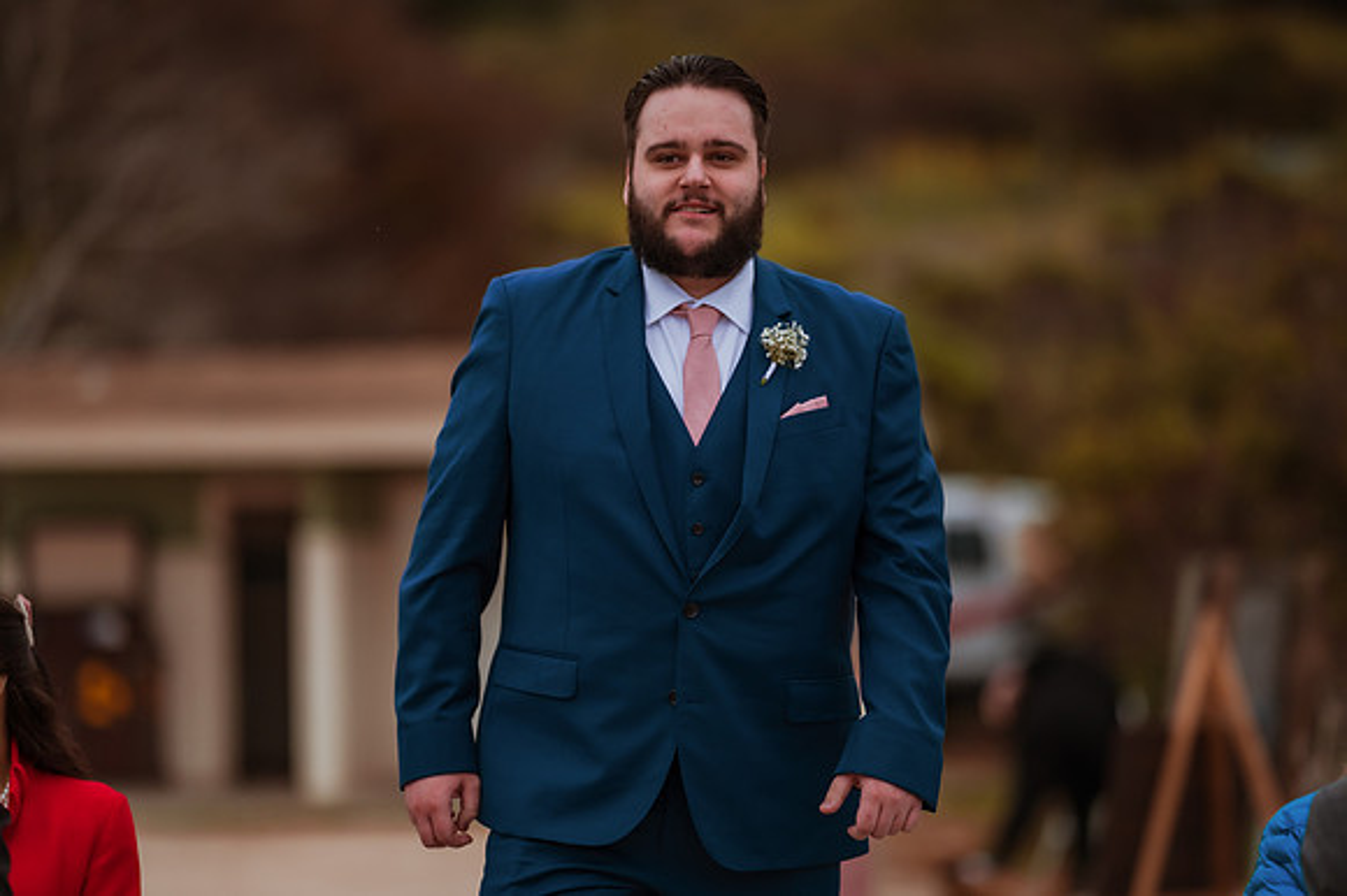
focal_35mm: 135
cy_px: 448
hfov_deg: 15.2
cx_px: 674
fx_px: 5048
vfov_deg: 10.1
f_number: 1.8
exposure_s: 1/3200
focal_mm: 135
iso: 500
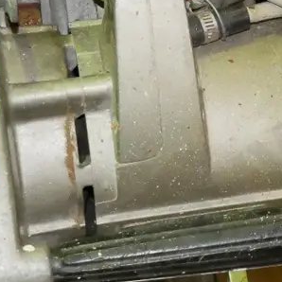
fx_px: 1512
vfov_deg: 10.7
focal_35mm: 164
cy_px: 132
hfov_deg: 10.5
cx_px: 307
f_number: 4.6
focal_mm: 27
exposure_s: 1/80
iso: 3200
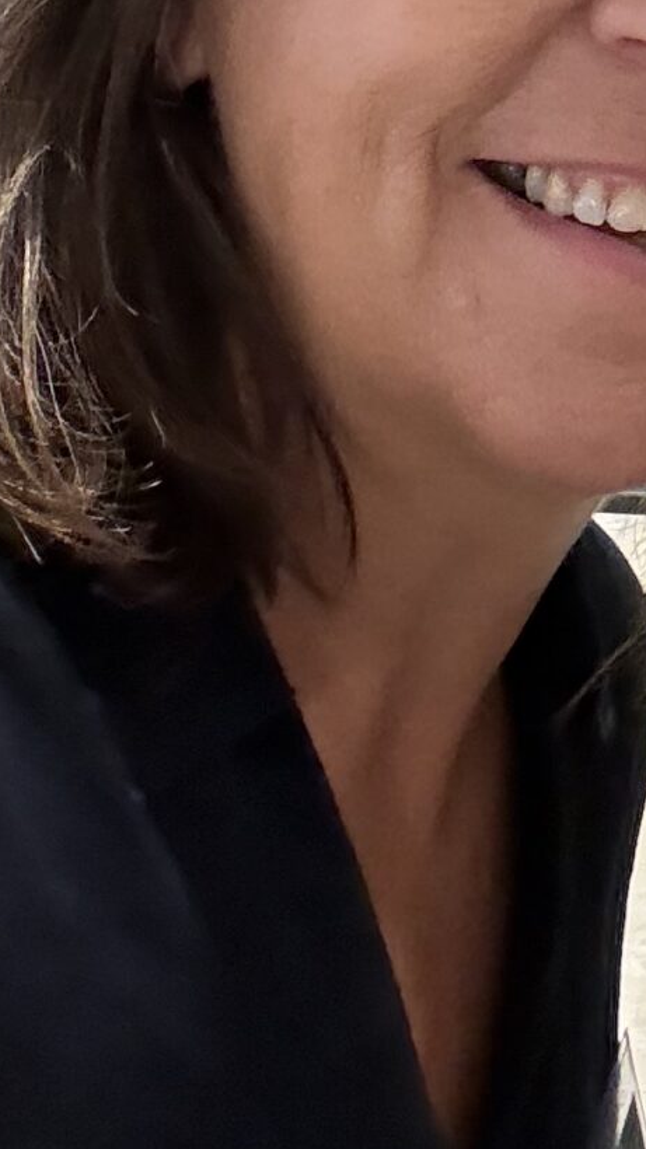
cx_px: 1064
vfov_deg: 19.9
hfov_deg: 11.2
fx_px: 3107
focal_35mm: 102
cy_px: -161
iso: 250
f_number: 1.9
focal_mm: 2.69
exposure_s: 1/33
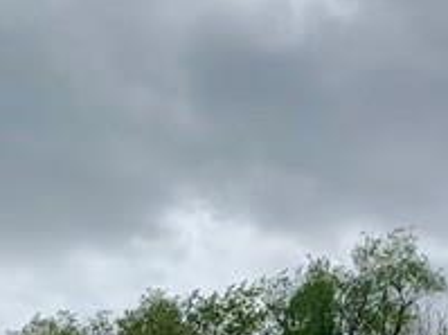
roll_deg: -1.5
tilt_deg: +6.4
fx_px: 1733
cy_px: 573
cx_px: 394
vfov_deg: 10.5
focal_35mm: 134
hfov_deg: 14.6
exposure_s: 1/4902
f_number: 1.8
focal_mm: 4.25
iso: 25
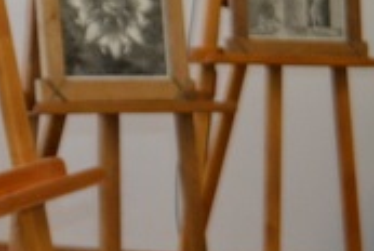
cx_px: -294
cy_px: 172
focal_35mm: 122
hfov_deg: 14.7
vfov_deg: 11.3
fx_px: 1270
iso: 1600
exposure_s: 1/60
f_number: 4
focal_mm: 22
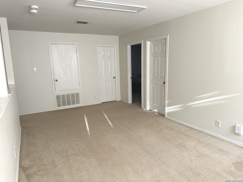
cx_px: 122
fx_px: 168
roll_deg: +1.5
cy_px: 91
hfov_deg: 71.6
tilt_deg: -9.6
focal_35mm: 24
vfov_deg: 56.8
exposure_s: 1/121
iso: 200
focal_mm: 6.86
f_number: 1.78
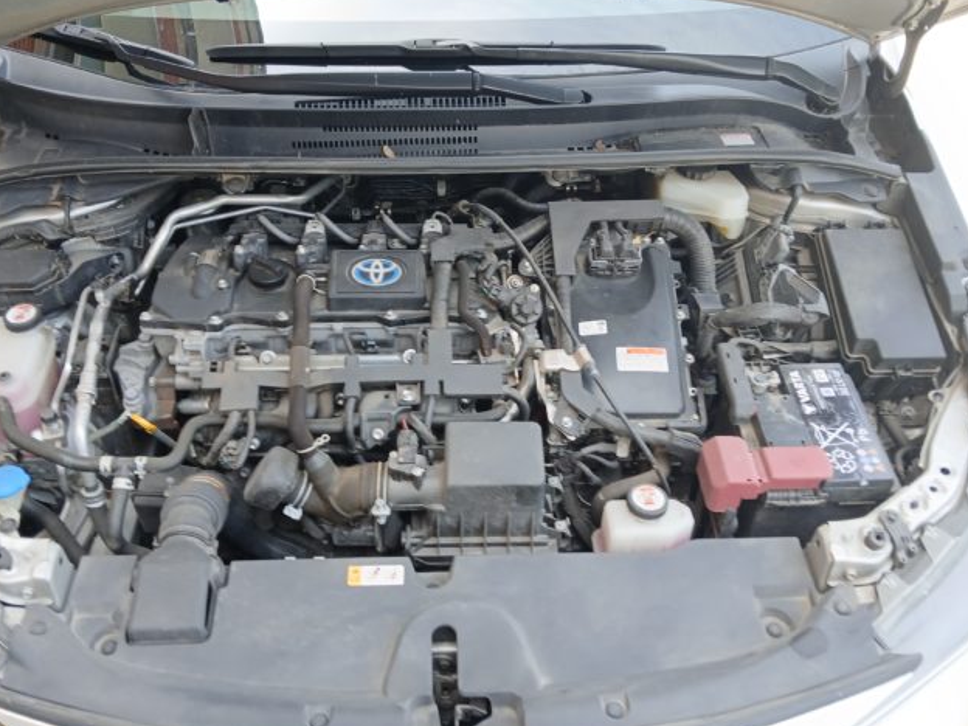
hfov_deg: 56.8
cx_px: 455
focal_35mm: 32
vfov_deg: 44.2
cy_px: 375
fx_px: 895
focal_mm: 3.98
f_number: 1.8
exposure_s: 1/50
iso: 50
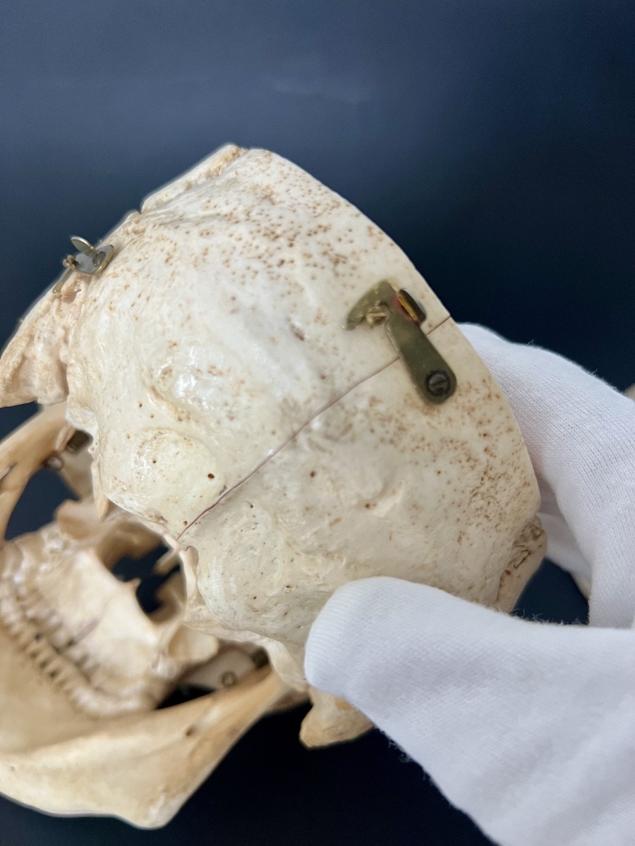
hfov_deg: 53.1
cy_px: 423
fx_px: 636
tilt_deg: -44.1
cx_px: 318
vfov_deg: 67.3
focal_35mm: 26
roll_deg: +1.7
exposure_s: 1/60
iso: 200
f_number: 1.5
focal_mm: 5.7
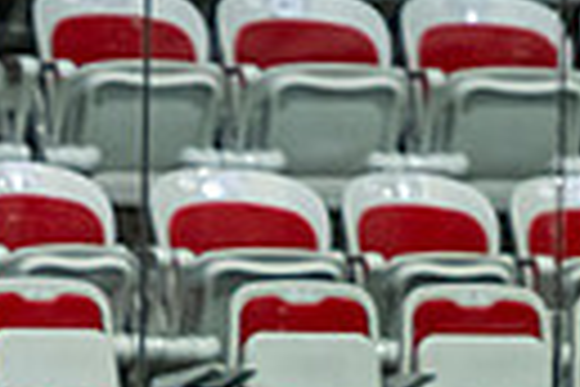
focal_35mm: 930
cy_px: 712
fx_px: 14982
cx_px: -142
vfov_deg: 1.5
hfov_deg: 2.2
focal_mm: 155
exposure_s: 1/800
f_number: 3.2
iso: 1600
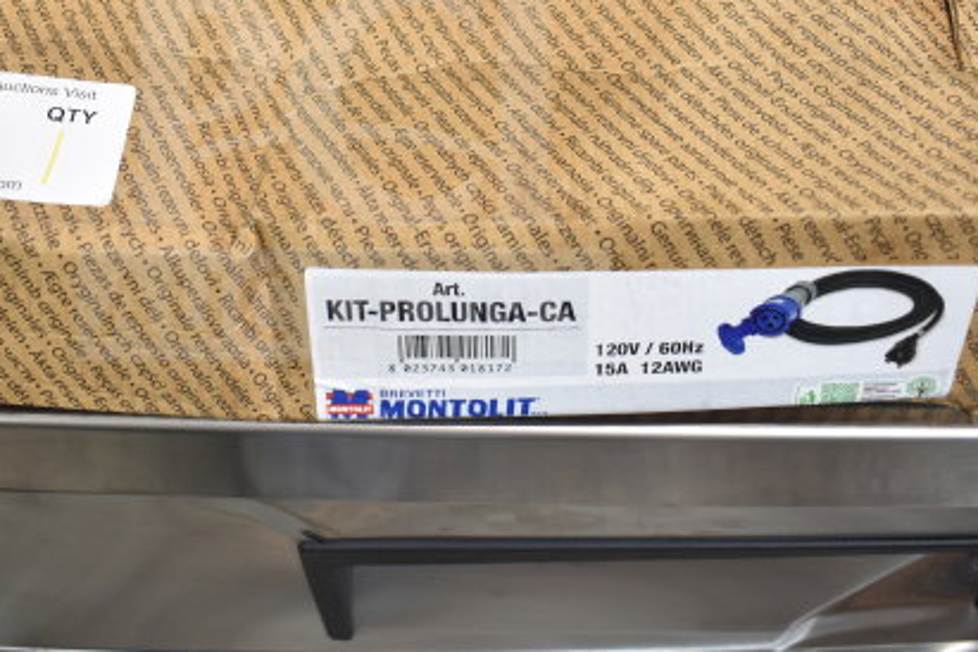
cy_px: 173
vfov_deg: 28.4
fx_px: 1270
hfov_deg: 41.7
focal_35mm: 47
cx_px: 343
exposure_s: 1/30
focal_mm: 21
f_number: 3.8
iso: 280
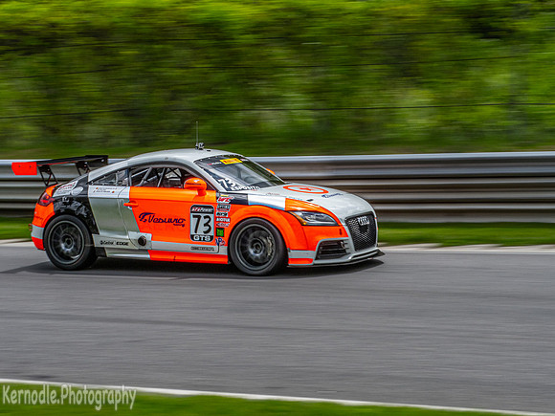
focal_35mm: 104
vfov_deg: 14.2
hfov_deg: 18.9
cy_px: 208
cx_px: 278
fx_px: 1667
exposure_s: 1/125
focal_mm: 52
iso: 320
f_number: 22
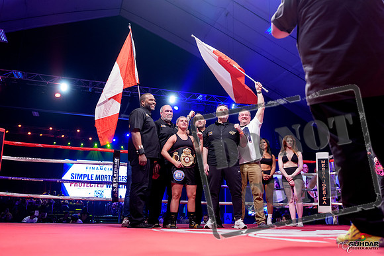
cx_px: 192
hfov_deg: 58.7
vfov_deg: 41.1
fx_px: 341
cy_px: 128
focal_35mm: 32
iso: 2000
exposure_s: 1/160
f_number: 2.8
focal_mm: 32
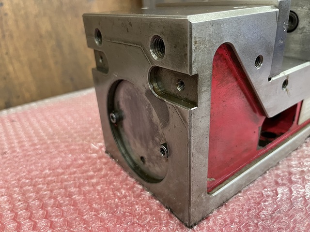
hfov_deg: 67.3
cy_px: 116
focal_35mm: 26
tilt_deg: -25.7
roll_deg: +2.7
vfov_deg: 53.1
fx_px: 233
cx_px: 155
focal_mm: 5.1
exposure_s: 1/60
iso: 250
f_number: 1.6
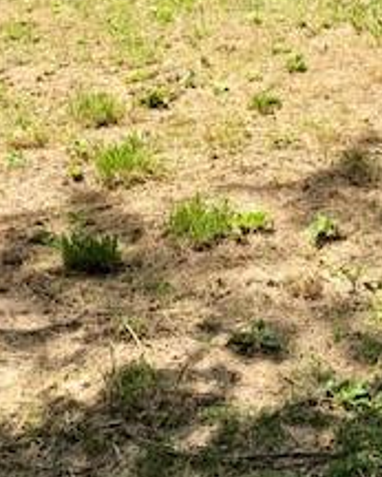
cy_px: 106
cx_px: 298
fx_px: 1144
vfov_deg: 23.3
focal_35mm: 81
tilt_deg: -18.6
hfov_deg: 18.8
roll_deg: +2.5
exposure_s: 1/1080
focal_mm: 3.99
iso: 20
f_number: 1.8
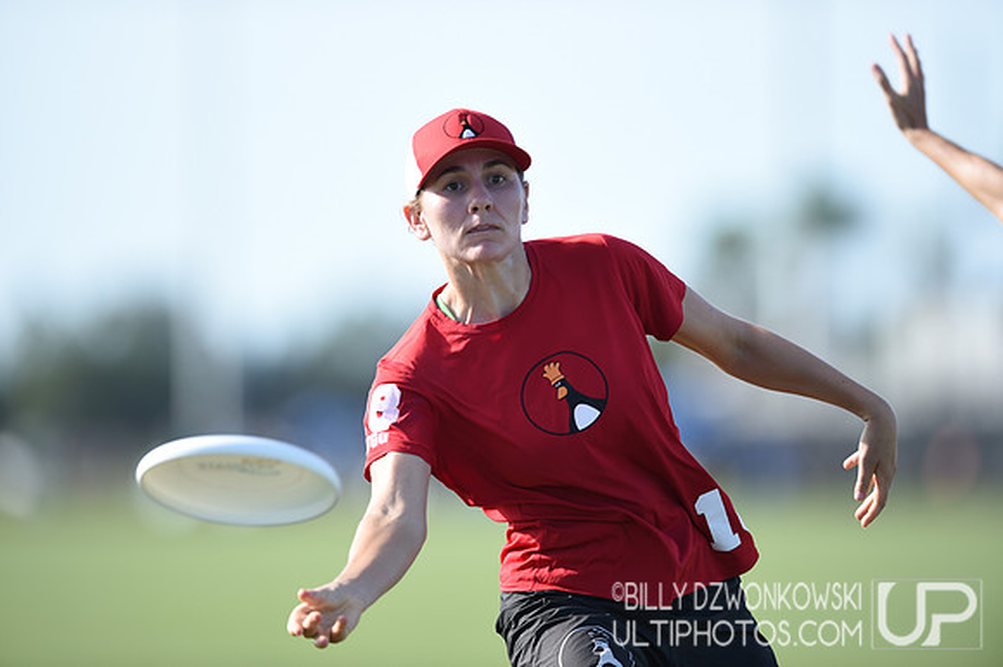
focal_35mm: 400
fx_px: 11138
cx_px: 502
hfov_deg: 5.2
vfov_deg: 3.4
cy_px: 334
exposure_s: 1/640
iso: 100
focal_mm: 400
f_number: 2.8
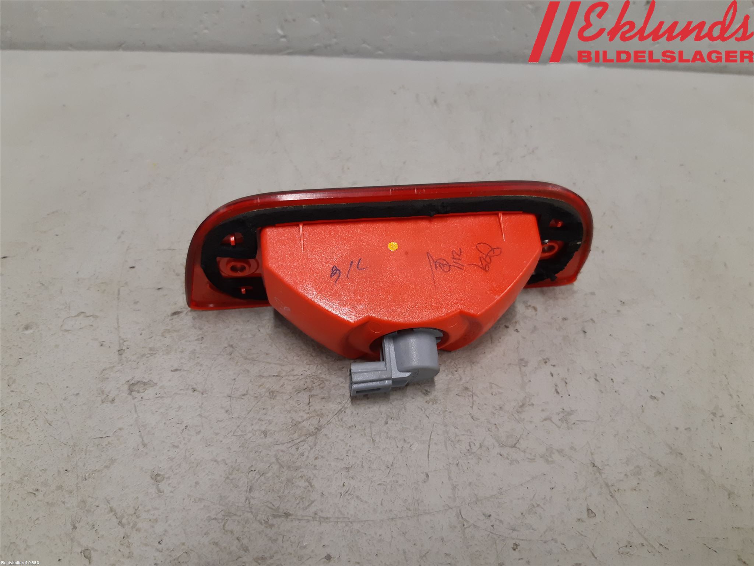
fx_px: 566
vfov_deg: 53.1
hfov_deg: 67.3
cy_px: 283
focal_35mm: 26
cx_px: 377
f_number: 1.7
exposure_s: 1/50
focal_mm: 3.93
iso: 160
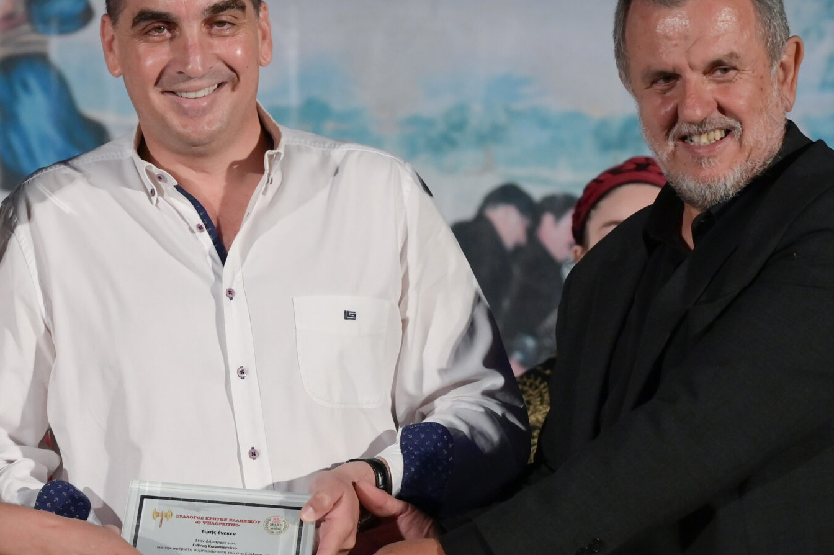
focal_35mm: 139
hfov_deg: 14.7
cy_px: 331
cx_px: 232
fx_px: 3218
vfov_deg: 9.9
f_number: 4
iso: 2500
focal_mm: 73
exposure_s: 1/1250
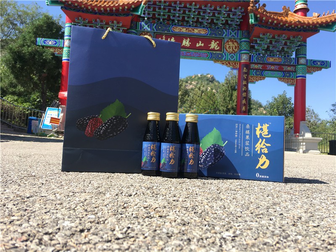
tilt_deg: +7.2
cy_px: 126
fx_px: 281
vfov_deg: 48.2
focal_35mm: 29
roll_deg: -4.4
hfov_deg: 61.7
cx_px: 168
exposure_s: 1/534
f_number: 2.2
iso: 25
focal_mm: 4.15
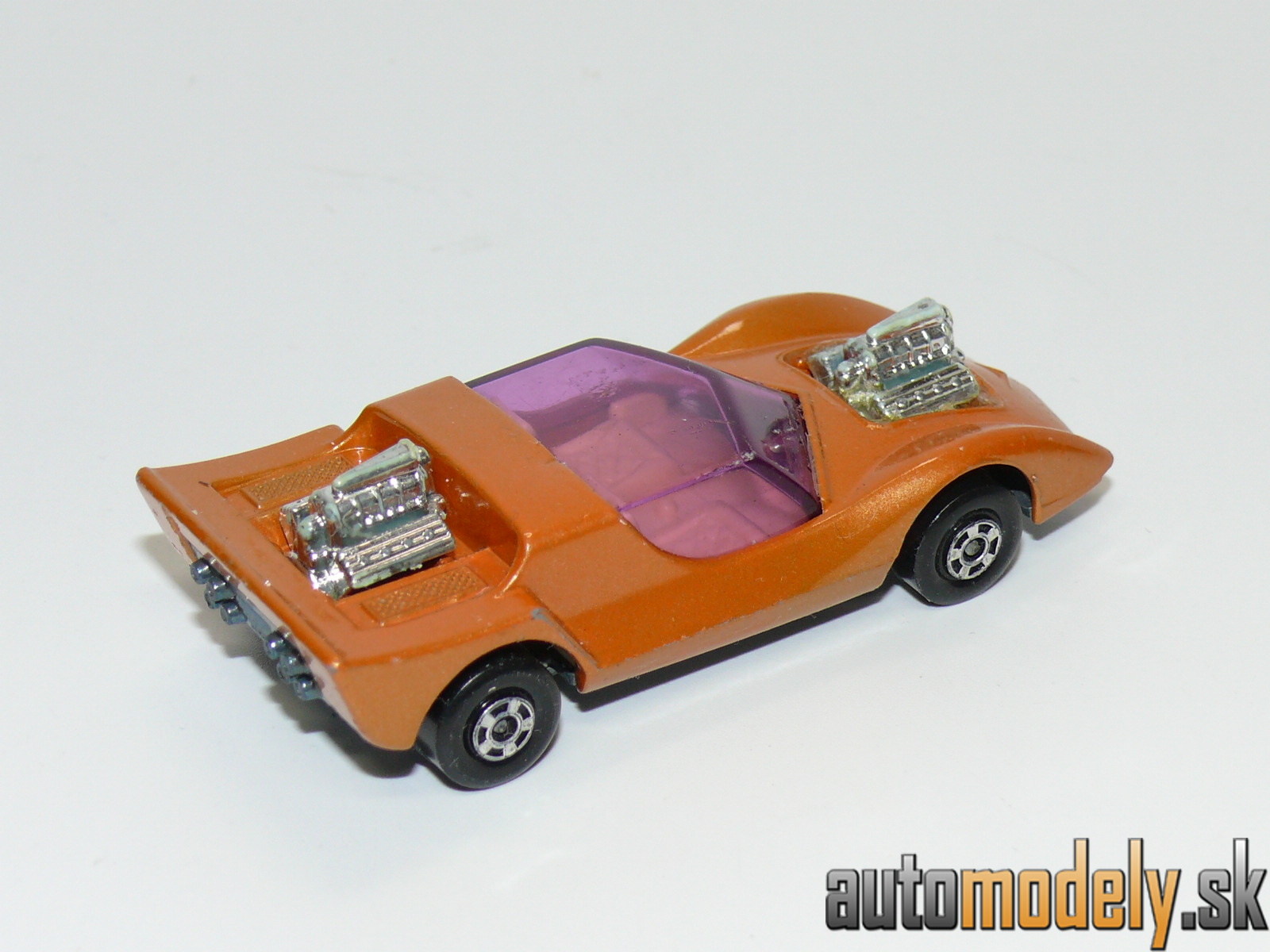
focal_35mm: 102
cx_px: 635
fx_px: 3742
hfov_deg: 19.3
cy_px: 476
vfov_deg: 14.5
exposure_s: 1/30
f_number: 4
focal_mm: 13.3
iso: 100
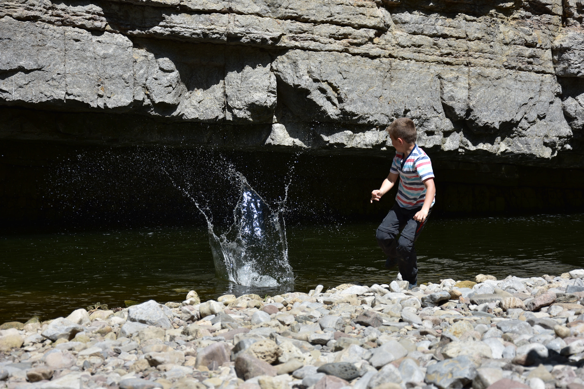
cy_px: 194
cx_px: 292
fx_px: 1508
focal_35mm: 93
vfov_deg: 14.7
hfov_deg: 21.9
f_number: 5.3
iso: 100
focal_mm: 62
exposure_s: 1/800
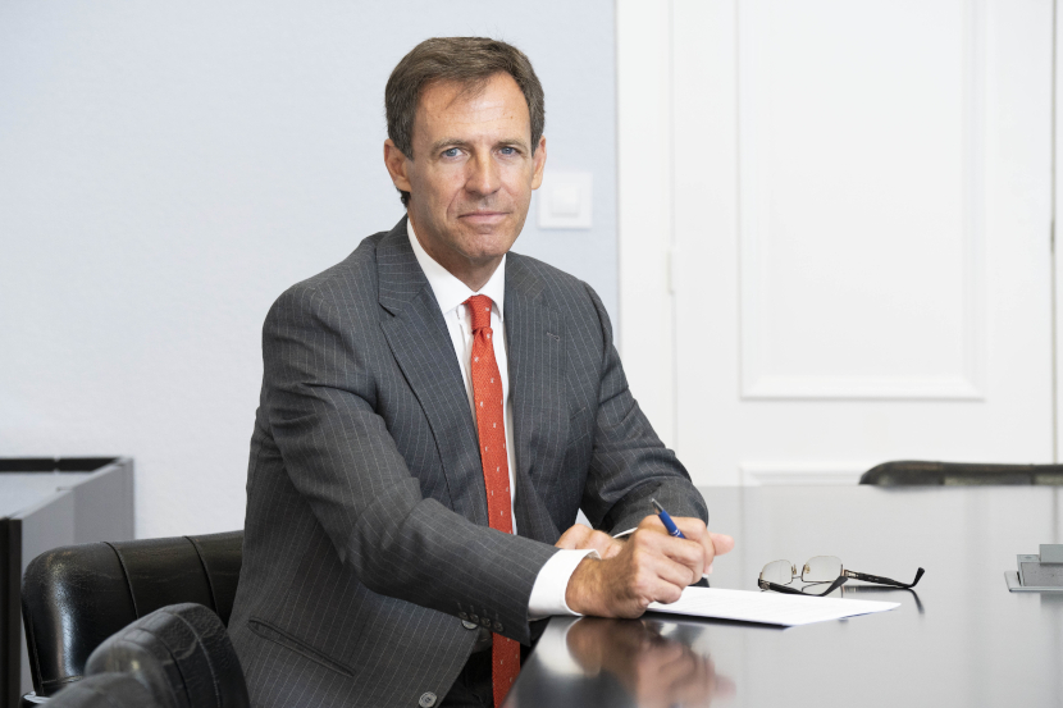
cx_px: 532
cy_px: 354
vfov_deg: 9.4
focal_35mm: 146
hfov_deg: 14.1
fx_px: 4310
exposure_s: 1/200
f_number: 5.6
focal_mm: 146
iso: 1600
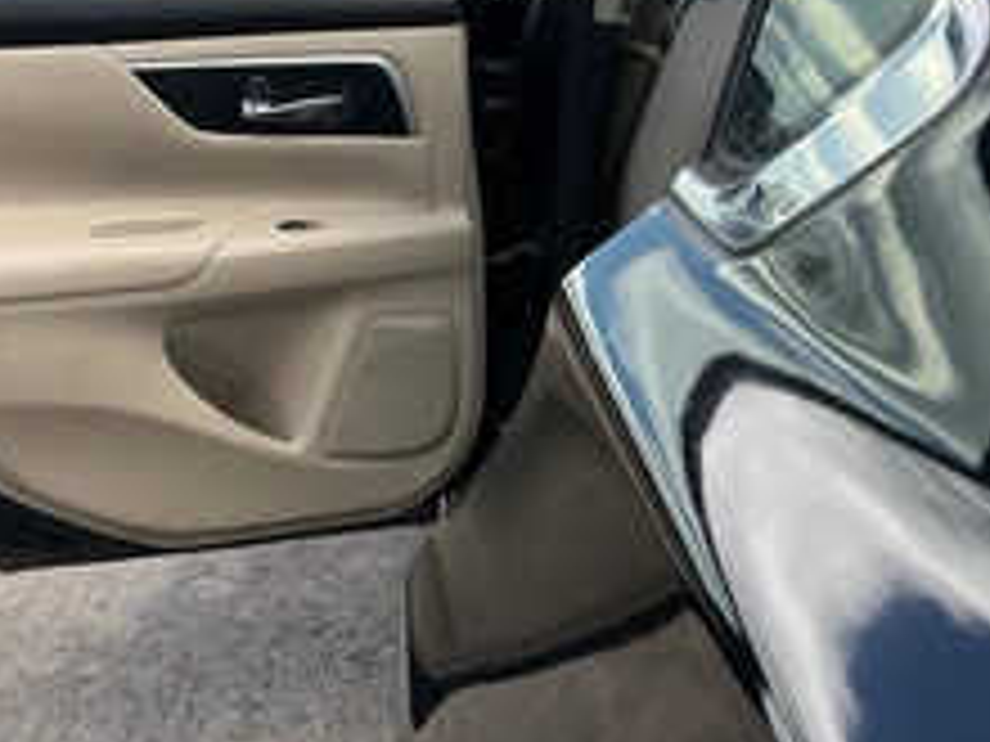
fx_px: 1459
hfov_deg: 37.2
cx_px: 342
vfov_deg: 28.1
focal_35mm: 51
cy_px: 175
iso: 25
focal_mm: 3
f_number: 1.8
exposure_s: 1/303
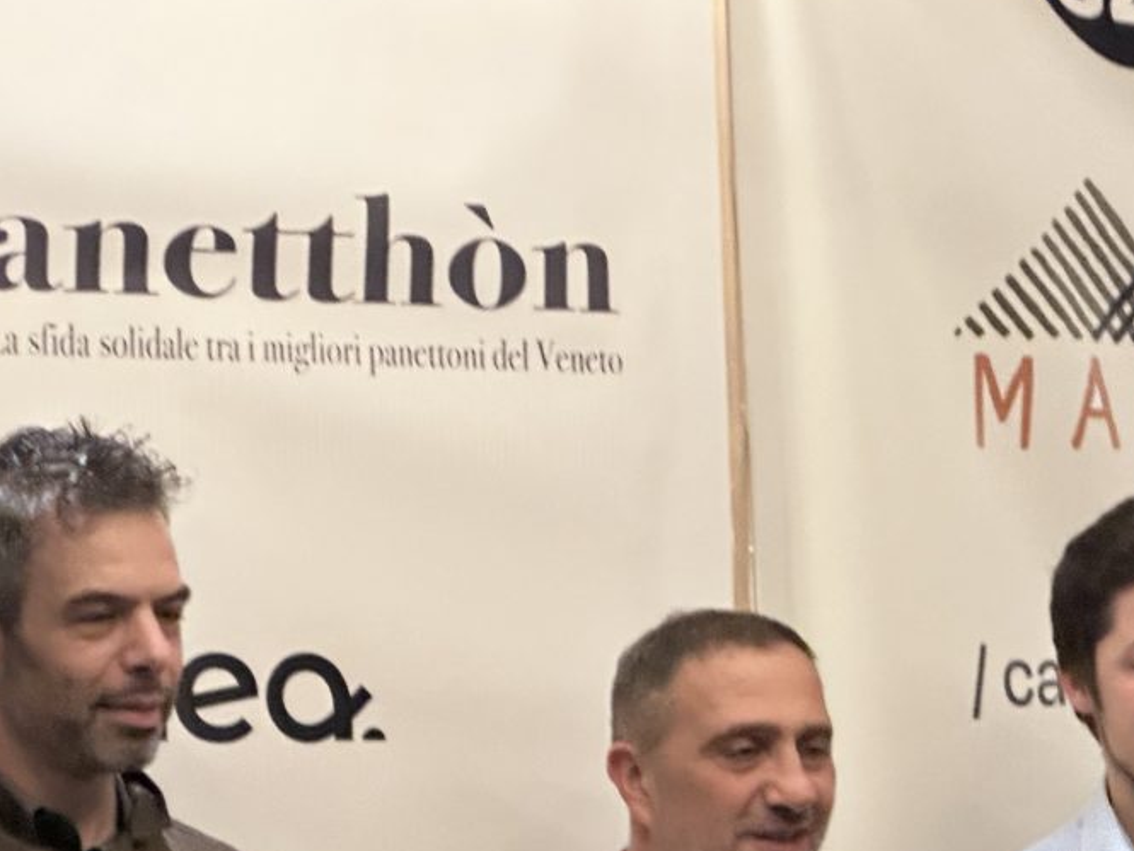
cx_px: 491
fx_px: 4554
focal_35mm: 139
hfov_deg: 14.2
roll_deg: +1.6
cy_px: 744
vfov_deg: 10.6
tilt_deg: +1.7
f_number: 2.8
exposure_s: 1/34
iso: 800
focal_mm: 9
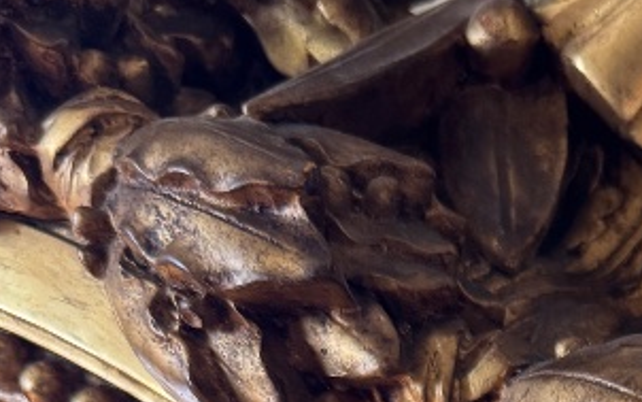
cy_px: 968
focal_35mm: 101
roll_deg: +0.2
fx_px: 1768
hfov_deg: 19.0
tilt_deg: +0.4
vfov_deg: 10.9
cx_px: 835
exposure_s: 1/113
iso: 200
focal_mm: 6.76
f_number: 1.78
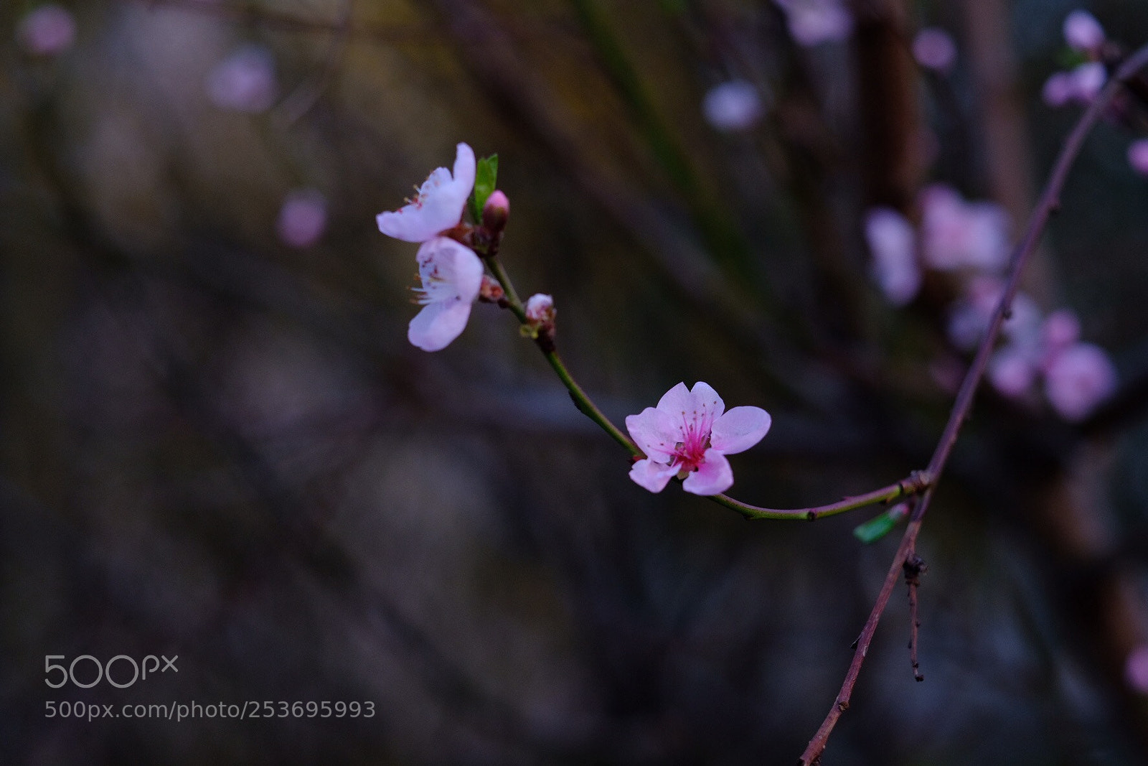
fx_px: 2679
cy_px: 383
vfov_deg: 16.3
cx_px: 574
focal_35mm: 84
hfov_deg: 24.2
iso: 800
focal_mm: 56
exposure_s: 1/250
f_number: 2.8
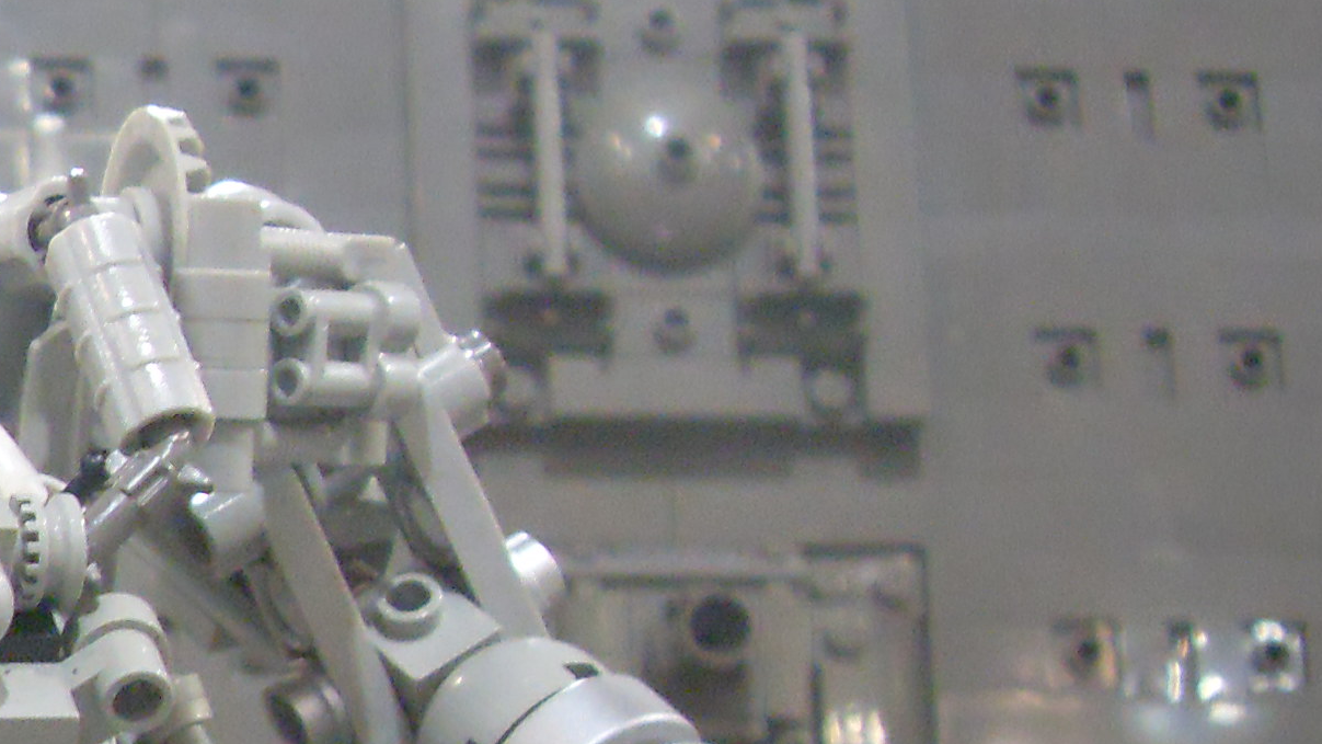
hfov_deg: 18.7
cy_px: 861
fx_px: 3821
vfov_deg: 10.9
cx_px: -227
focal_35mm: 109
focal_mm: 6.3
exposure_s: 1/8
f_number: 2.8
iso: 200
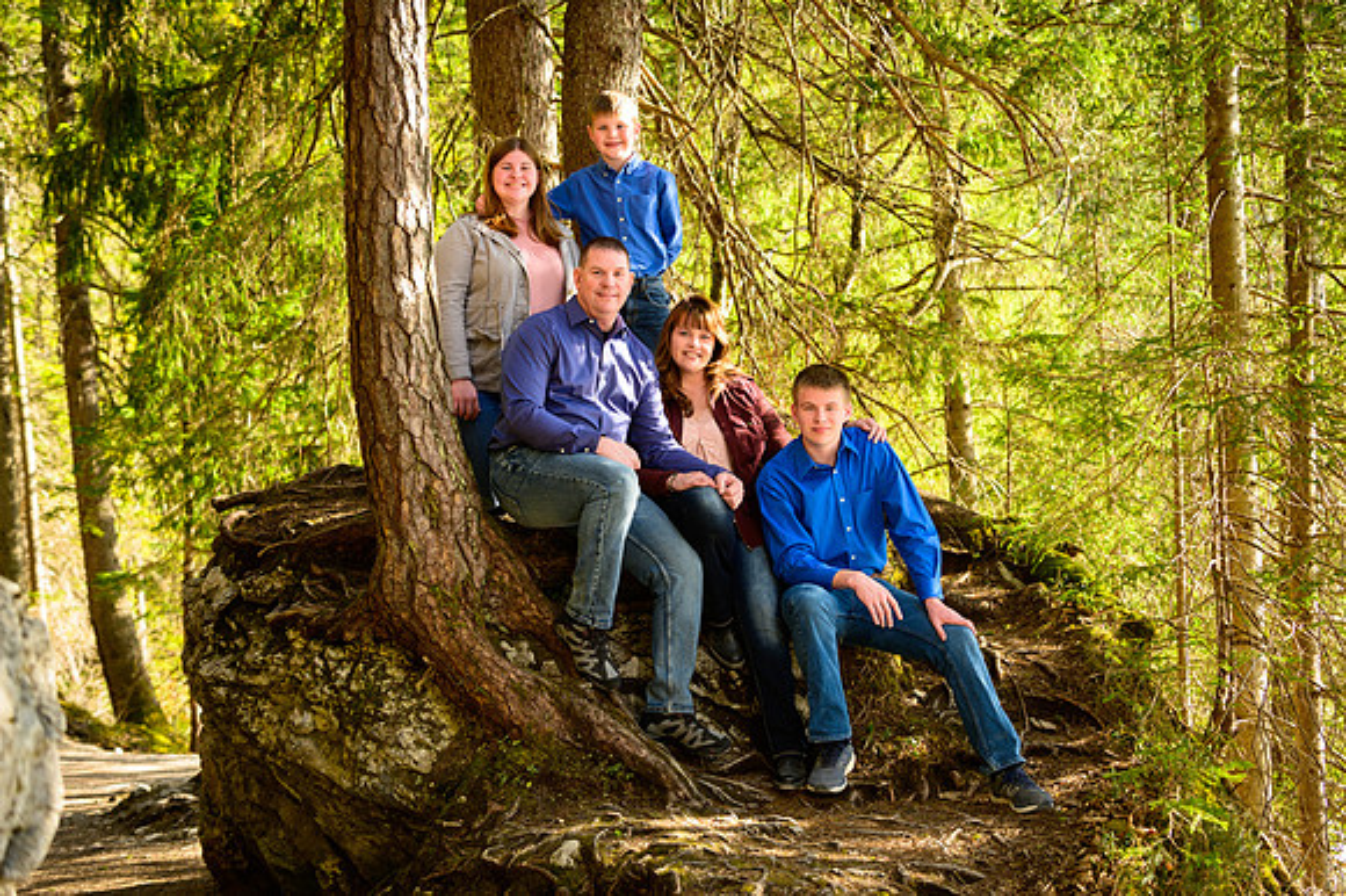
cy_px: 459
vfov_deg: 19.0
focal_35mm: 72
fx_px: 2682
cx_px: 690
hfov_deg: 28.2
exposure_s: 1/100
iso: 200
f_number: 5
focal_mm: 70
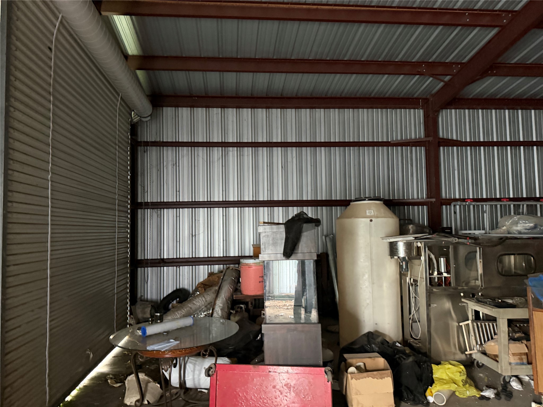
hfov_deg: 71.6
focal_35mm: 24
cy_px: 204
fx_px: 376
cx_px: 272
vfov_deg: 56.8
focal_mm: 6.76
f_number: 1.78
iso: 1000
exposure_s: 1/35
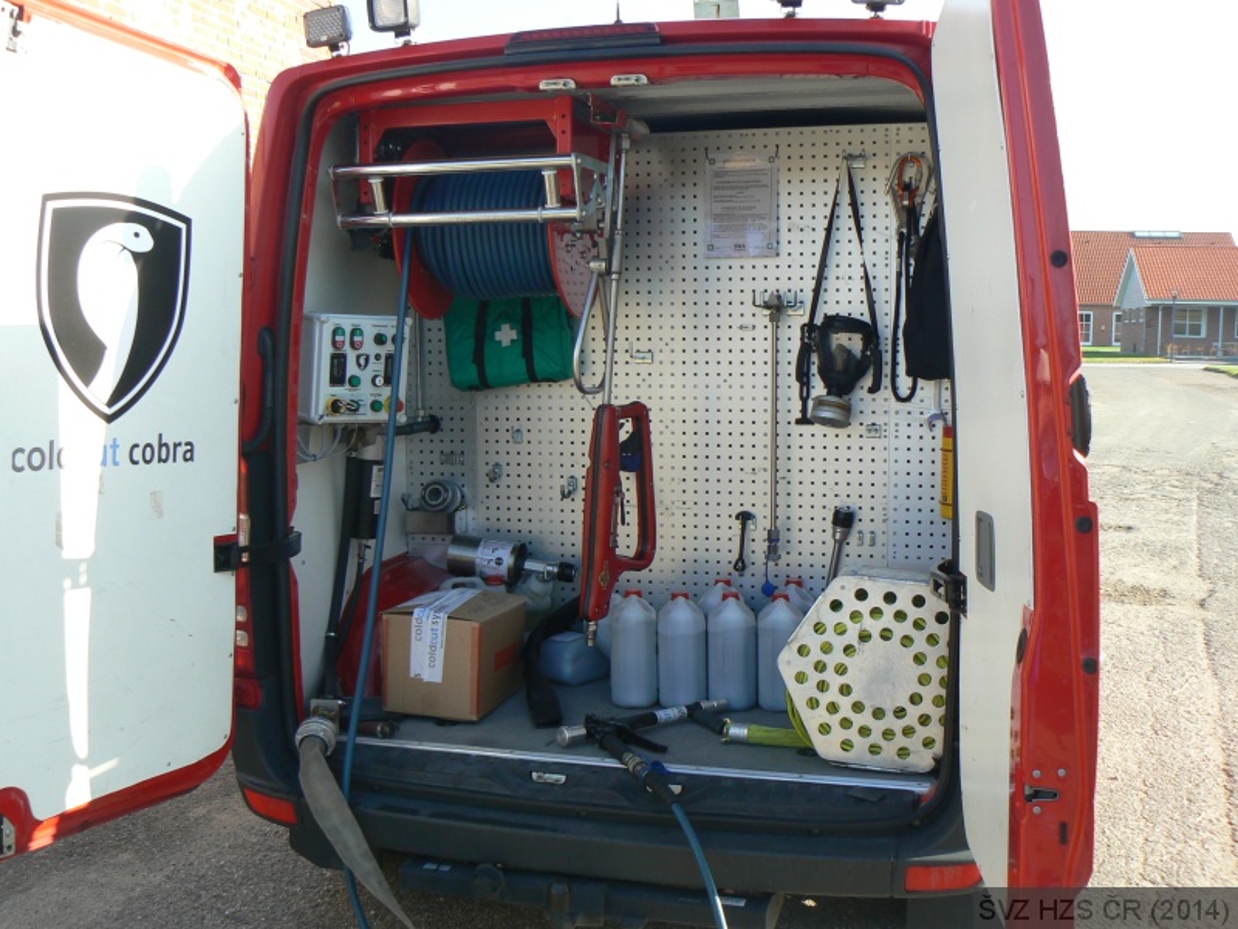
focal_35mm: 36
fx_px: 1287
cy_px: 464
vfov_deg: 39.7
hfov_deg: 51.4
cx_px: 619
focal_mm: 6
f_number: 5.6
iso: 80
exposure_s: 1/125
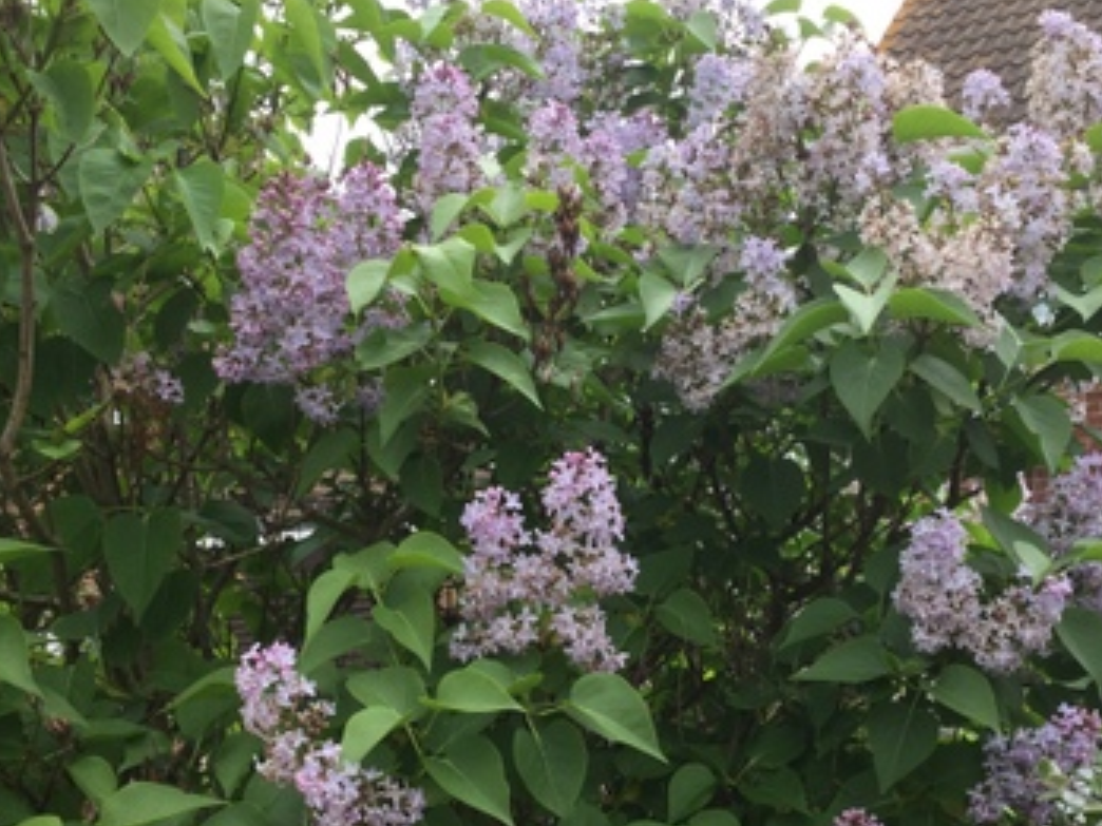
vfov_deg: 25.6
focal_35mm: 57
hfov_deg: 33.8
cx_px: 602
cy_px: 529
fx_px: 1815
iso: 25
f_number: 2.4
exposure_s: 1/104
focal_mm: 3.3
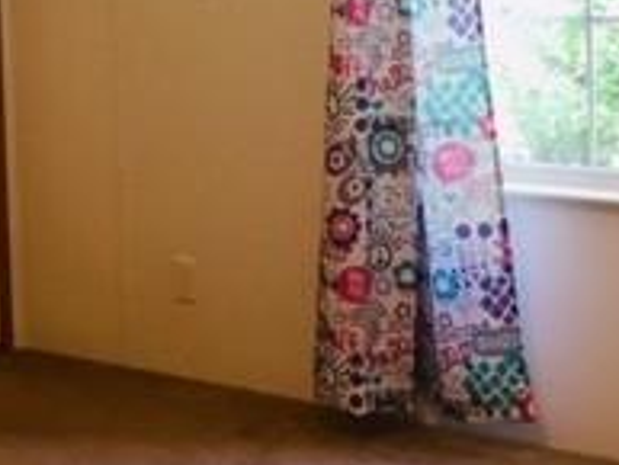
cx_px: 42
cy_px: -38
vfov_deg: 15.1
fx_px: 1718
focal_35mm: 96
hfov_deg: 20.0
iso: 80
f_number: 2.2
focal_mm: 4.15
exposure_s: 1/30
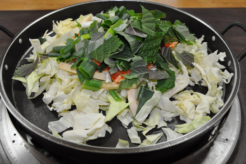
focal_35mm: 33
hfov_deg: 57.3
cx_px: 123
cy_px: 82
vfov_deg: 39.9
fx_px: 225
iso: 1000
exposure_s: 1/60
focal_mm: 22
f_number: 4.5
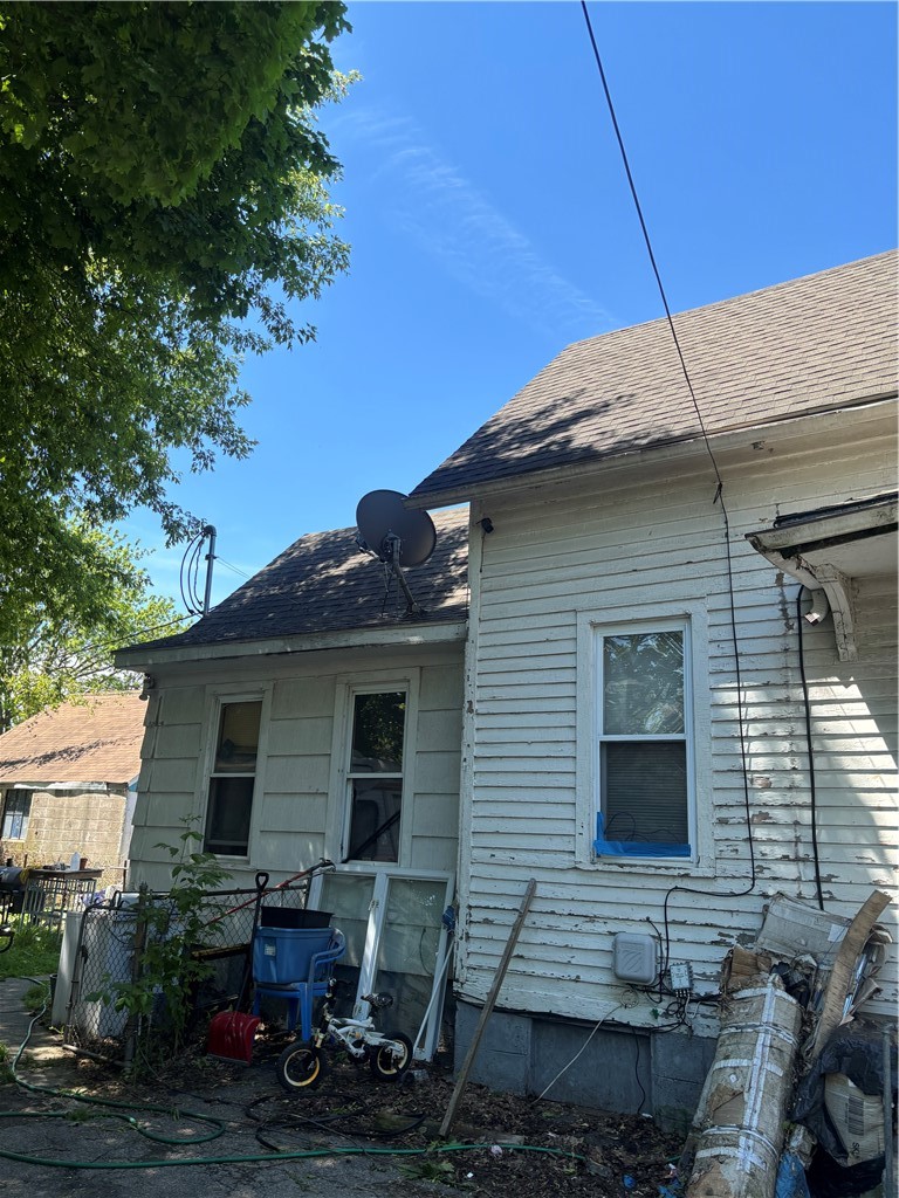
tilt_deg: +14.3
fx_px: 900
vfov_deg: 67.3
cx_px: 450
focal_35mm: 26
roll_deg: -4.2
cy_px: 599
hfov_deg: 53.1
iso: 50
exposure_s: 1/1164
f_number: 1.6
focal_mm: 5.96
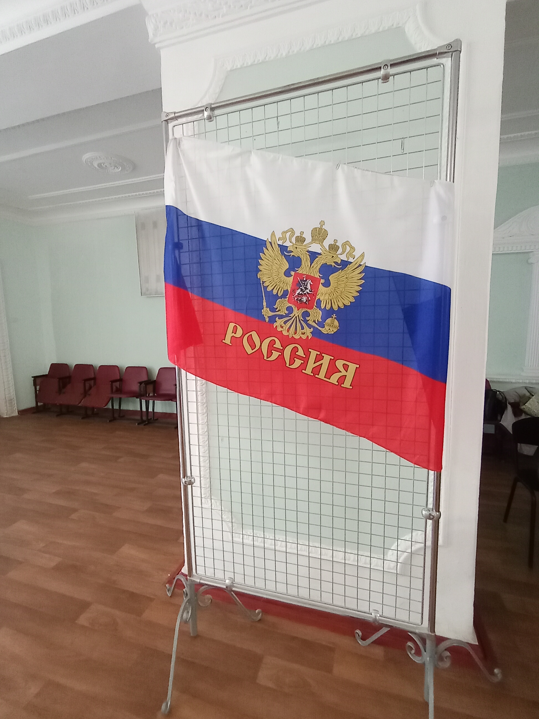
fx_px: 353
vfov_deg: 91.0
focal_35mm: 17
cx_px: 270
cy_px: 360
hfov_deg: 74.7
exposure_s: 1/25
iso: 908
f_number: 2.2
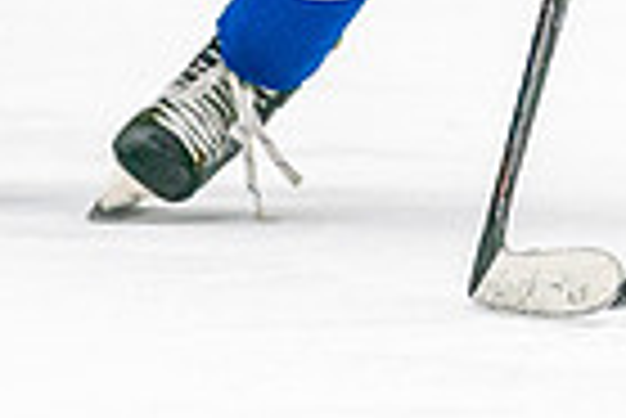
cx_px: 378
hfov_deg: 1.7
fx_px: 21132
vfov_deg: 1.1
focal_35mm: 1214
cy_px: -580
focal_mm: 200
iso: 3200
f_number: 2.8
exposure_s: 1/1250
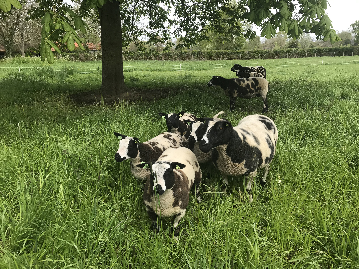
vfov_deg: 49.7
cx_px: 180
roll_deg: +1.5
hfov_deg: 63.4
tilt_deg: -13.7
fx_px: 290
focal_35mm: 28
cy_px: 134
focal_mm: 3.99
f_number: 1.8
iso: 20
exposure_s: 1/725
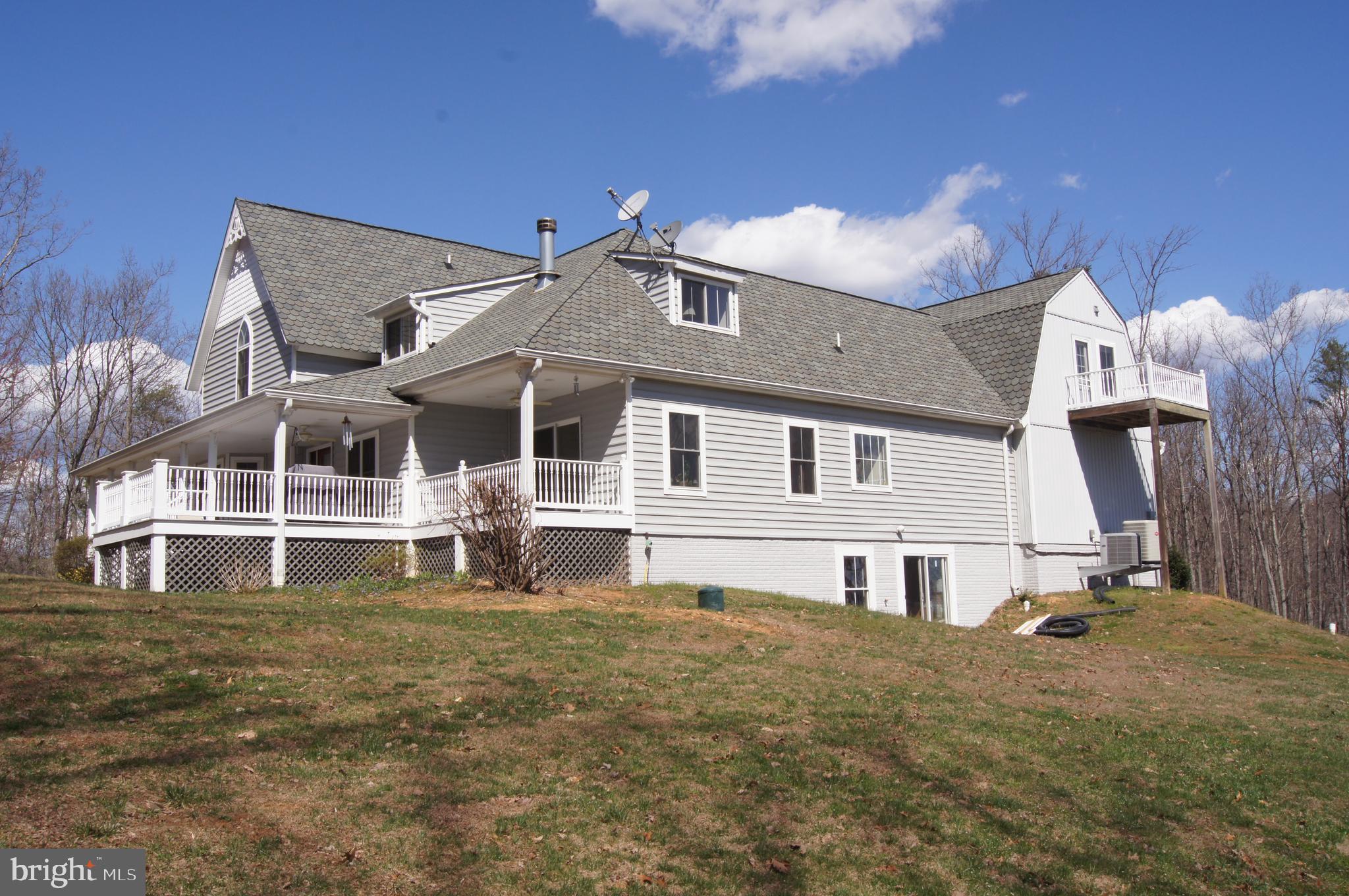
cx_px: 674
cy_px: 448
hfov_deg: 62.0
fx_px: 1123
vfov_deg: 43.5
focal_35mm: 30
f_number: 18
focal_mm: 20
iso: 100
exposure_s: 1/160
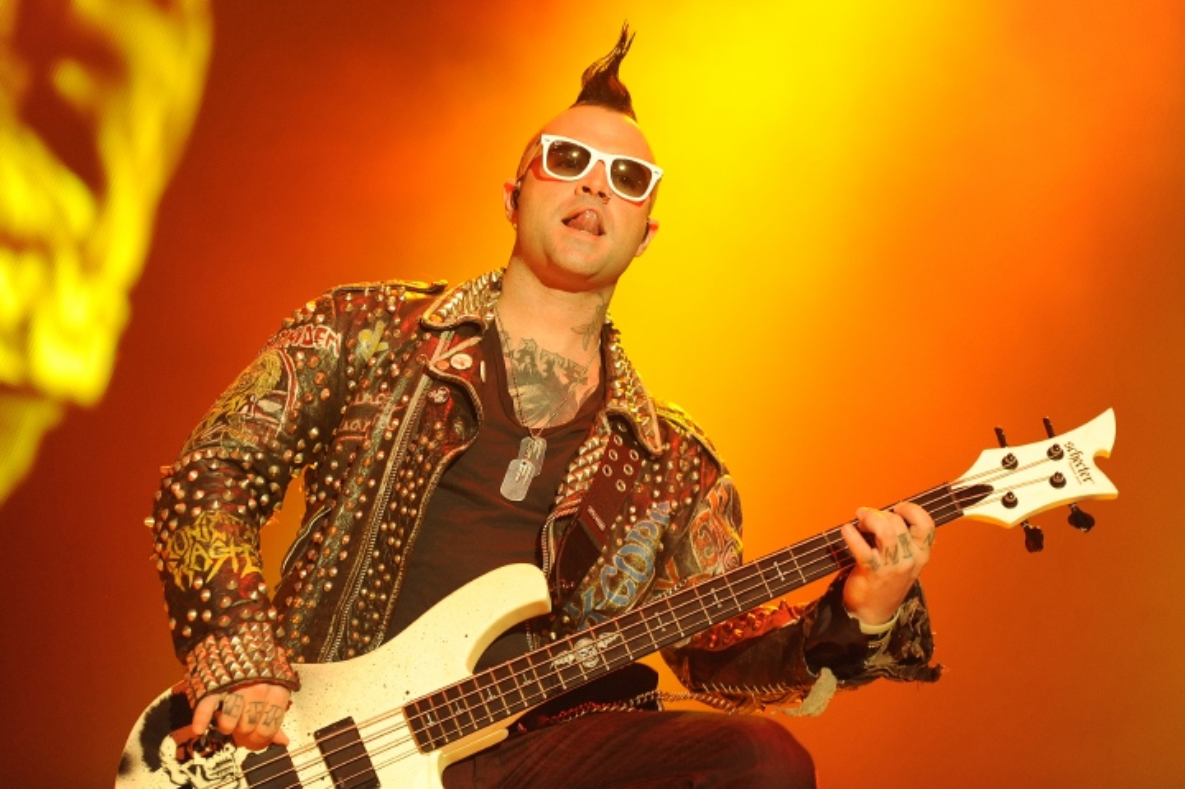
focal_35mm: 175
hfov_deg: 11.8
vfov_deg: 7.8
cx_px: 592
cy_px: 394
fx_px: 5756
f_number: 3.2
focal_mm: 175
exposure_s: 1/250
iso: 2000
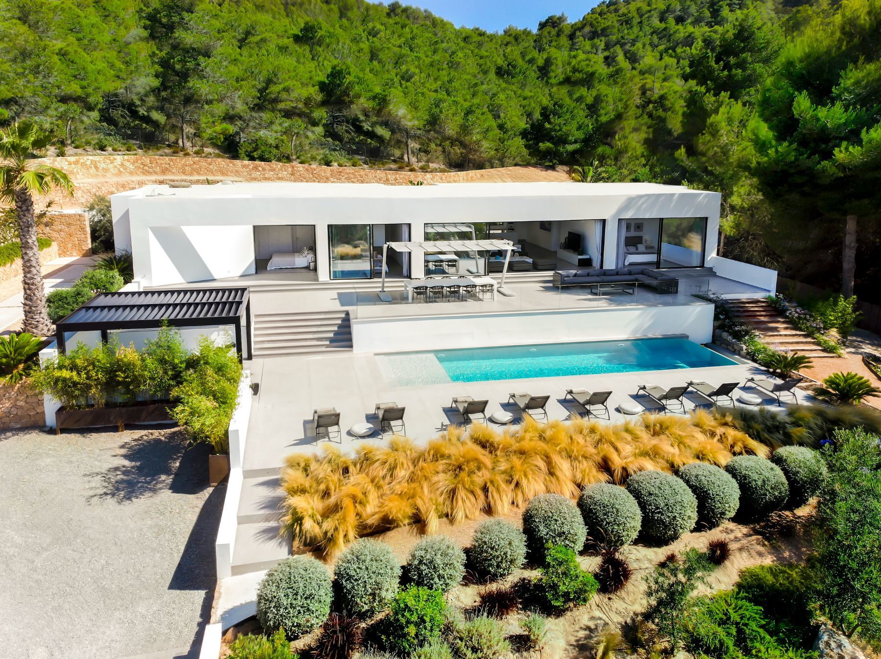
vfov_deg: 56.8
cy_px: 330
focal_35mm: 24
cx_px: 440
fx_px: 610
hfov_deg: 71.6
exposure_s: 1/690
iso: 100
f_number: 2.8
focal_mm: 4.5
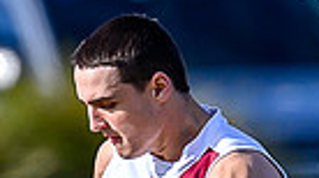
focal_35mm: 4888
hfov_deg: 0.4
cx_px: -21
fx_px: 41266
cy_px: 258
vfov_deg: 0.2
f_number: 4
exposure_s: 1/1600
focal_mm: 500
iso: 220
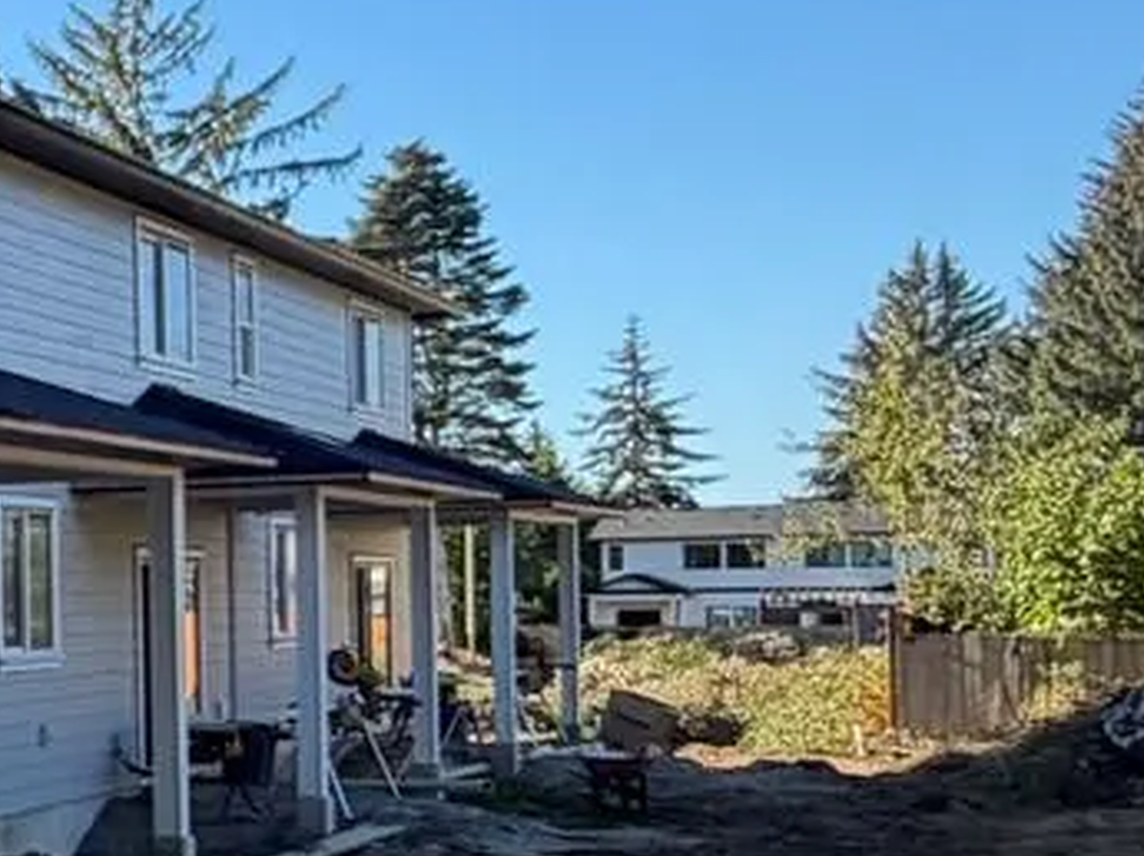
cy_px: 561
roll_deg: +0.8
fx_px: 2146
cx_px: -836
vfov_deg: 22.5
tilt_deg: +2.2
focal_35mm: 65
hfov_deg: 21.4
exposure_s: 1/502
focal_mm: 2.22
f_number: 2.2
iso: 40
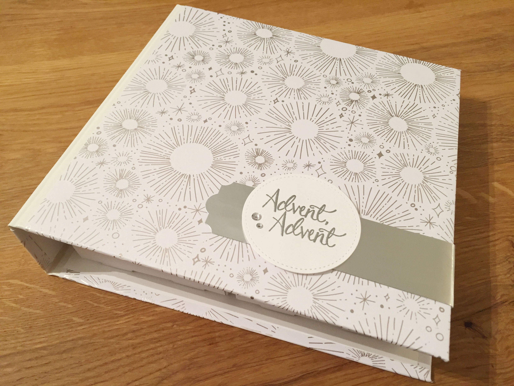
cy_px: 193
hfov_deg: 61.7
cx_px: 257
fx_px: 431
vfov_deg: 48.2
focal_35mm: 29
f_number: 2.2
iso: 125
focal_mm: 4.15
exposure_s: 1/33
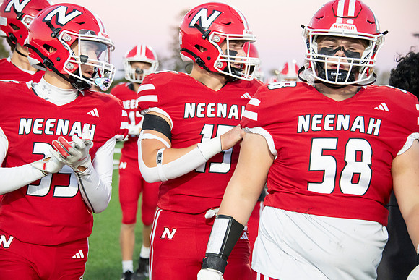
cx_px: 210
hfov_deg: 18.3
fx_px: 1304
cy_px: 140
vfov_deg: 12.2
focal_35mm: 112
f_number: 5.6
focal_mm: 112
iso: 8000
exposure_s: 1/800
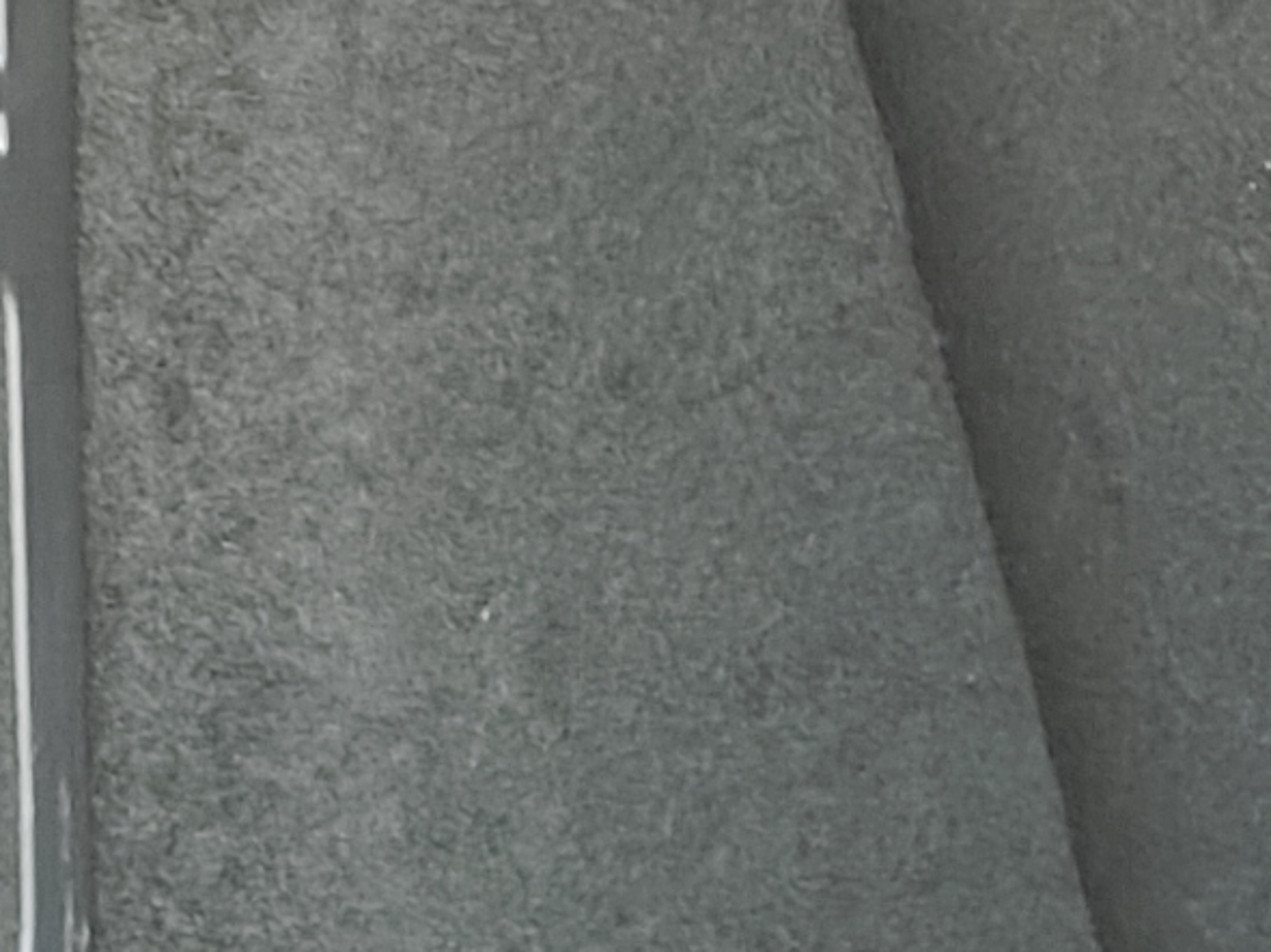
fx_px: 9176
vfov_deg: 5.9
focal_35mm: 250
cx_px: 1790
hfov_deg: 7.8
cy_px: 614
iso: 100
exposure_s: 1/100
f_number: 2
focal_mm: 7.08
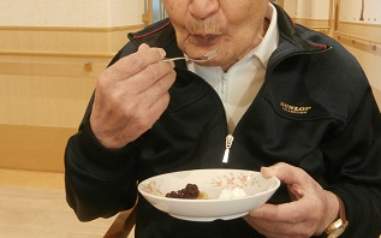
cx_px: 190
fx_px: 384
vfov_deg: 34.0
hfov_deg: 52.8
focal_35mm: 37
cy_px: 75
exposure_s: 1/20
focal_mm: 4.2
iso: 400
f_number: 3
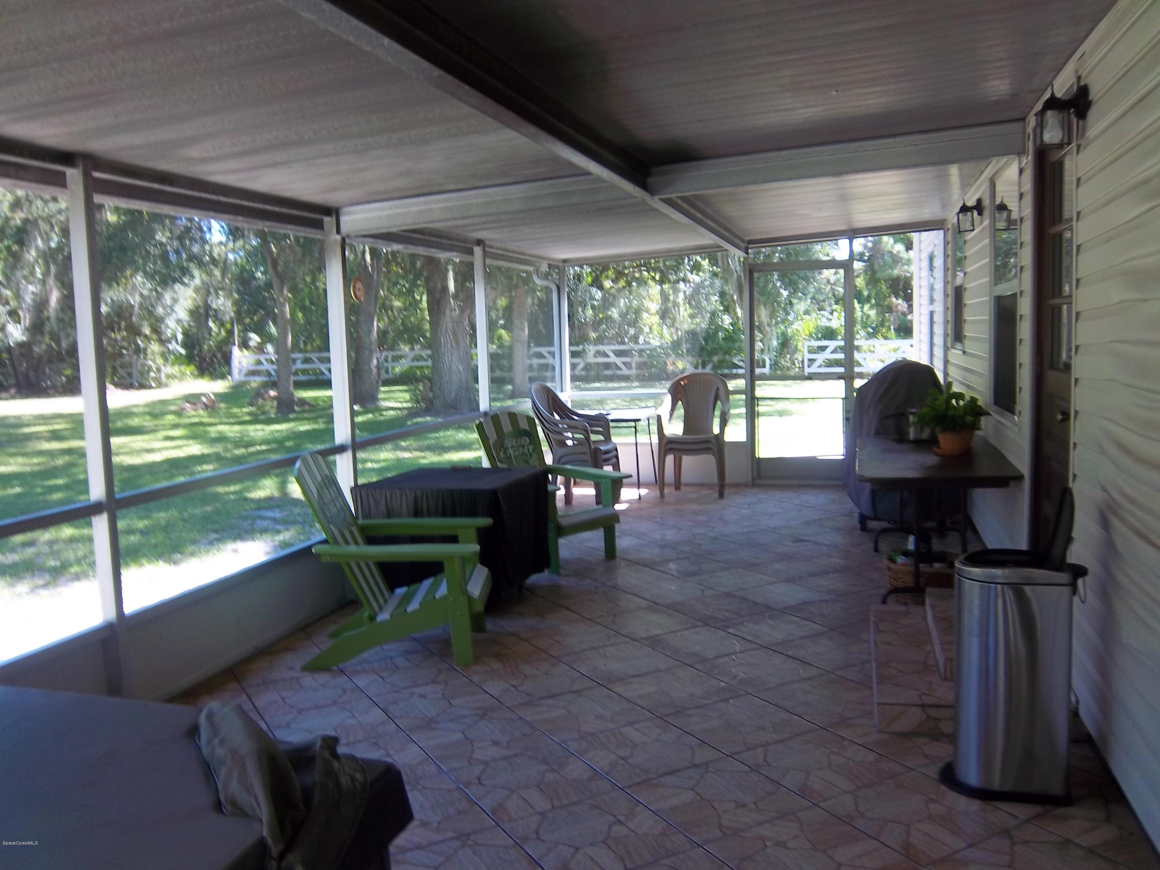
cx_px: 580
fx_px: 938
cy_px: 435
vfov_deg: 49.7
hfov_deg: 63.4
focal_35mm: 28
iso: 64
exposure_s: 1/40
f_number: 3.5
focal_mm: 5.05
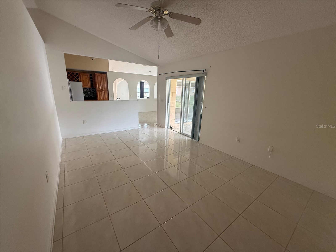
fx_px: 136
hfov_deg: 102.1
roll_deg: -1.3
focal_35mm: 14
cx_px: 168
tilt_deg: -14.1
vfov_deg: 85.7
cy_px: 126
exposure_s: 1/99
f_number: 2.2
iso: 250
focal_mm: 2.22
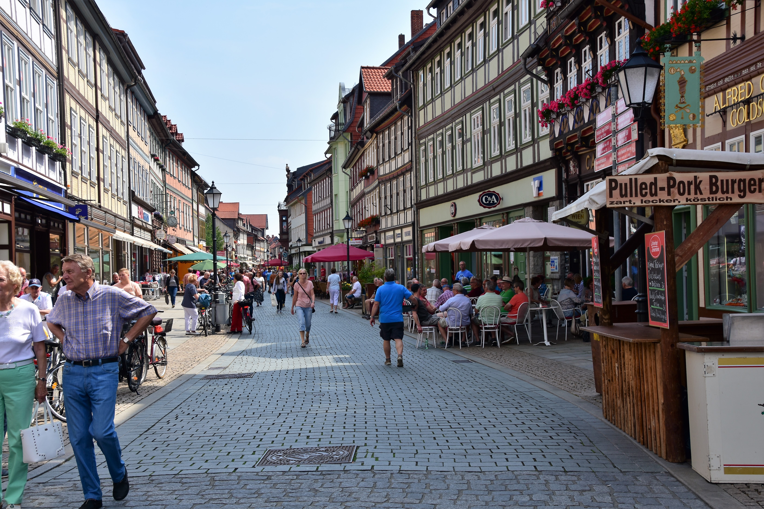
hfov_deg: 42.3
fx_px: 987
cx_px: 382
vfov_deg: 28.9
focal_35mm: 46
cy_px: 254
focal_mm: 31
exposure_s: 1/200
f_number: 7.1
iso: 100
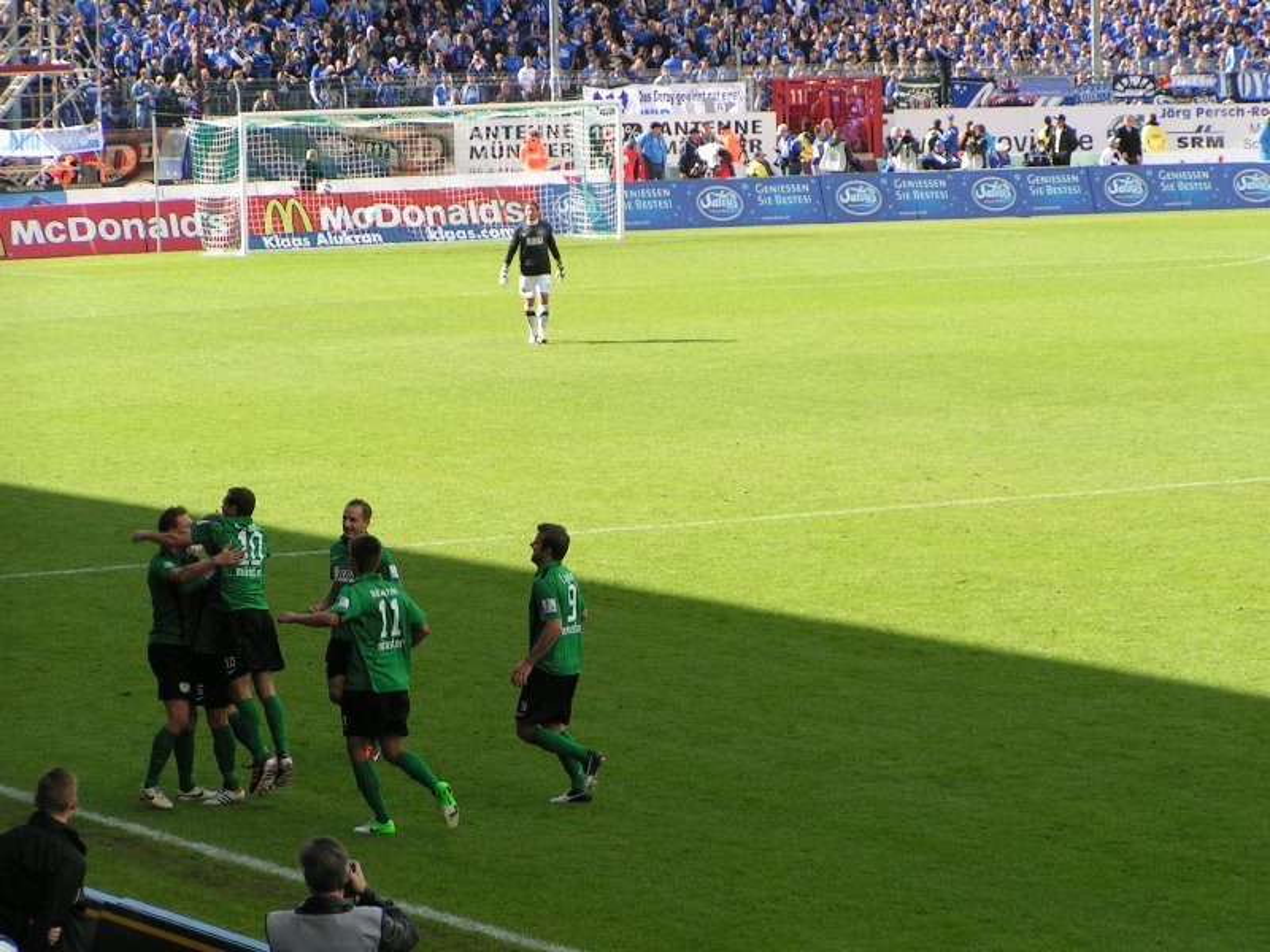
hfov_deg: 11.5
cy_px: 476
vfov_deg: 8.6
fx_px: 6310
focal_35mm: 172
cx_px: 635
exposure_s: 1/250
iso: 50
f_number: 4.5
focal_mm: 26.3
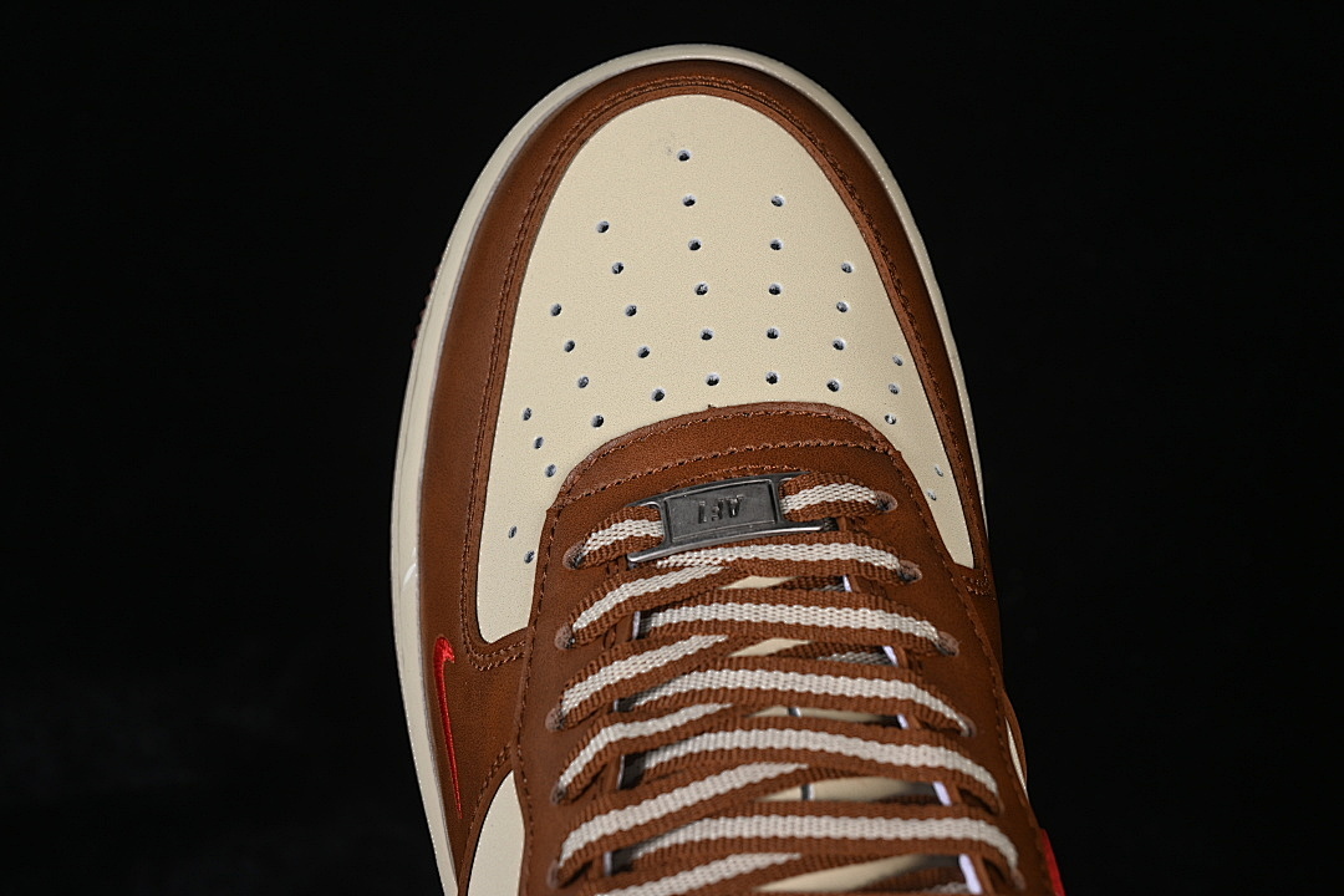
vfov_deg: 18.2
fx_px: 2800
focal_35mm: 75
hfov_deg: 27.0
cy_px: 448
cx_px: 672
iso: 160
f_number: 7.1
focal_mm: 50
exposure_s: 1/80
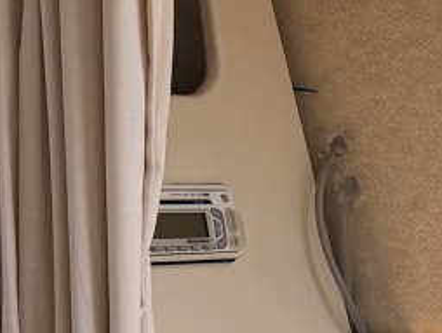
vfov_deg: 9.1
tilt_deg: -15.1
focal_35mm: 151
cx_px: 1182
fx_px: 1930
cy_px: 724
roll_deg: +1.3
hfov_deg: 10.5
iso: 100
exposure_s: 1/1060
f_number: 1.78
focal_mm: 6.76
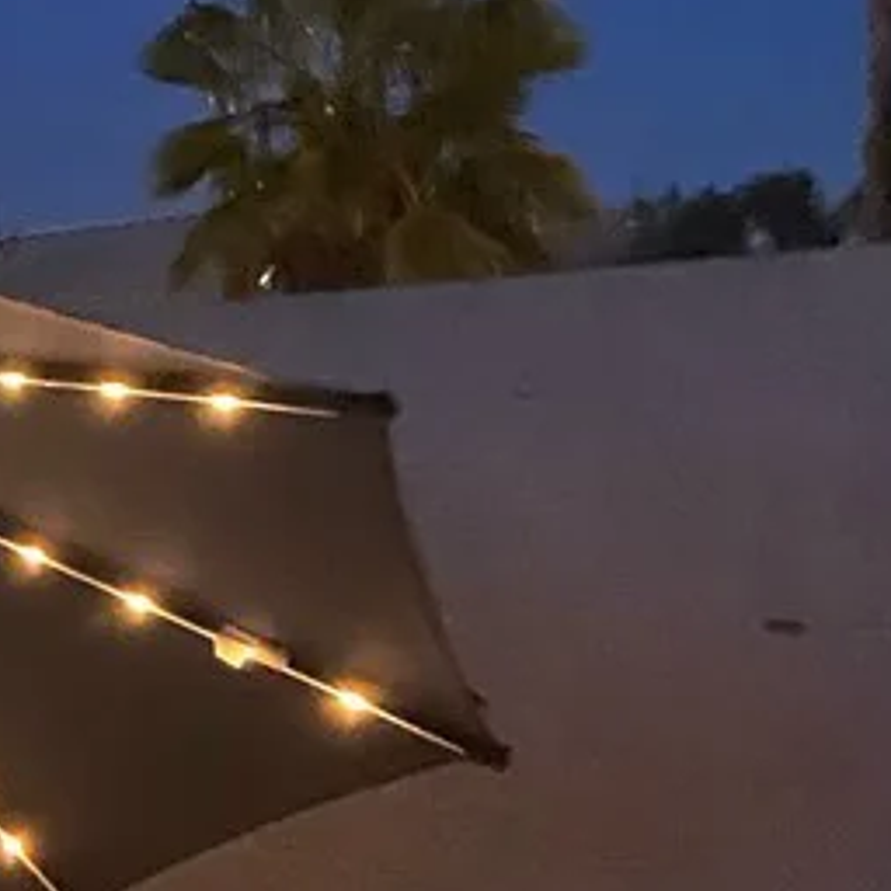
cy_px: 988
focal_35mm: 92
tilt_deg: -10.5
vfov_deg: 18.2
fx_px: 2679
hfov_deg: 16.2
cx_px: -679
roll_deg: +1.9
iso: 1600
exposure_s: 1/15
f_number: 1.8
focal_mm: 4.25
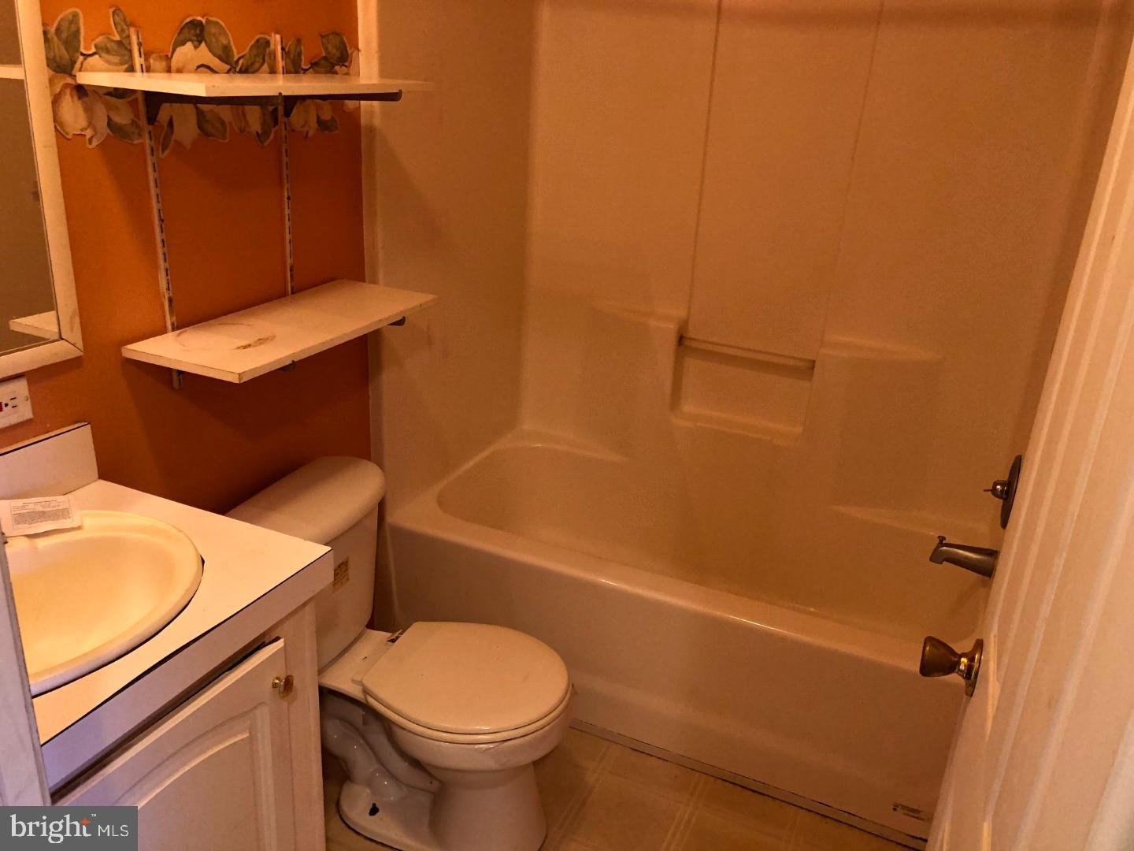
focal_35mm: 28
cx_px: 567
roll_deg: -4.0
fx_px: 917
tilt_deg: -21.1
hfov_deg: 63.4
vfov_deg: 49.7
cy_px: 426
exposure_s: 1/40
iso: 400
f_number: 1.8
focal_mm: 3.99
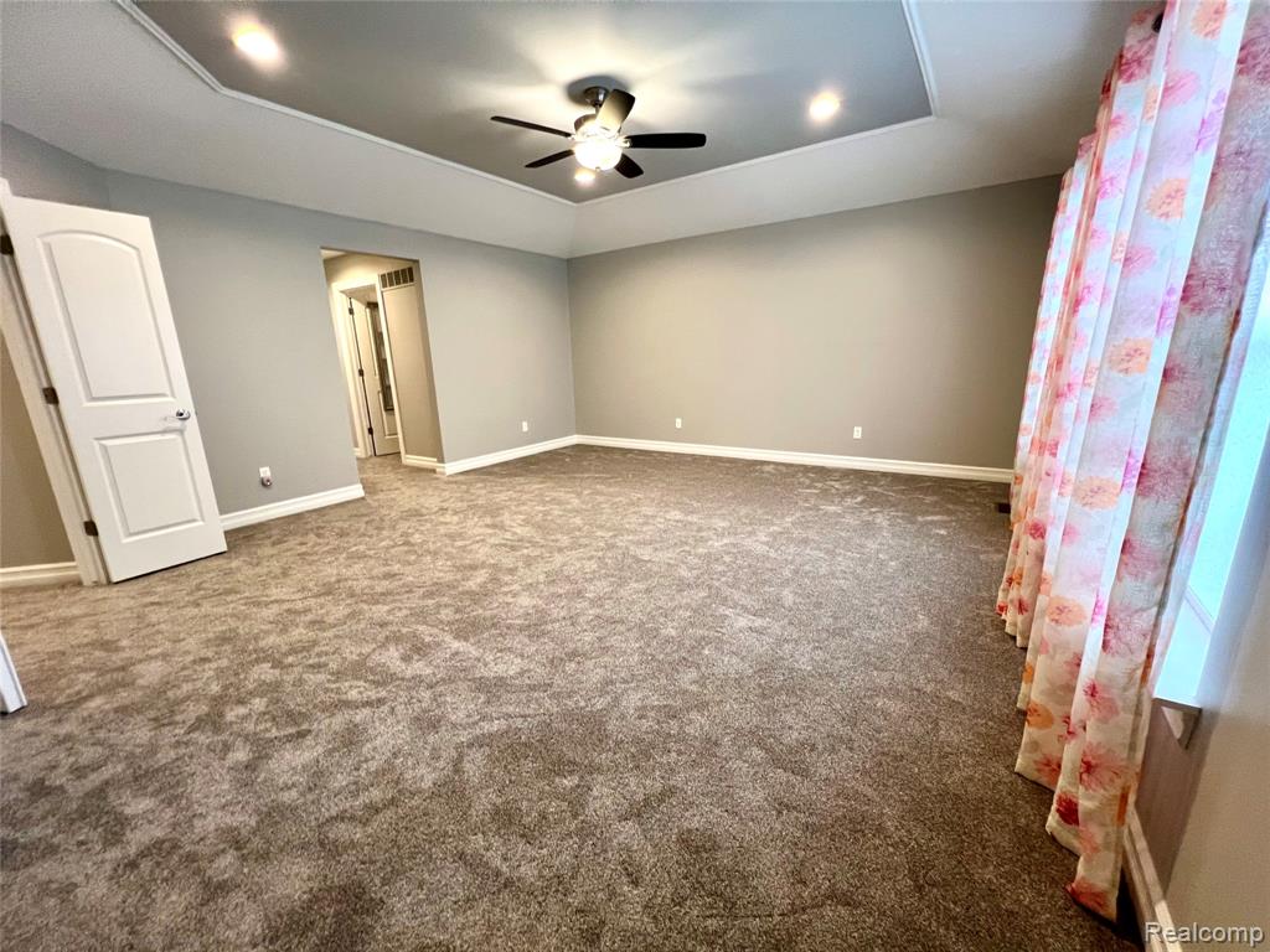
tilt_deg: -13.8
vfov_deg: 89.9
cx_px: 635
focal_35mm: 13
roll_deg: +1.5
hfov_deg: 106.2
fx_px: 477
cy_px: 476
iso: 250
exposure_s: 1/60
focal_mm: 1.57
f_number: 1.8
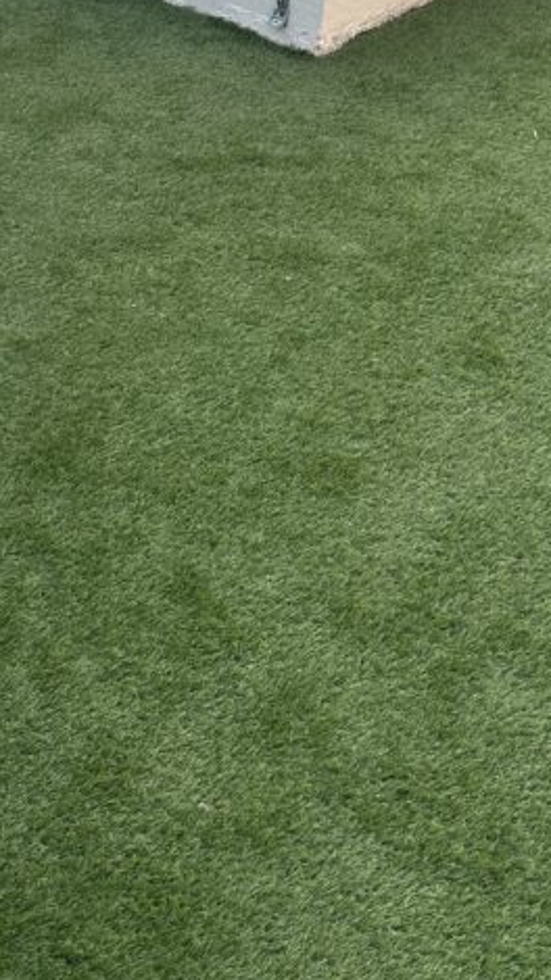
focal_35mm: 57
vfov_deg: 34.1
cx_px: -236
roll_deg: +0.1
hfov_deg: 18.9
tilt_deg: -22.6
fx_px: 1482
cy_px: 56
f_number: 1.78
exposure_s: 1/368
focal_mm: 6.86
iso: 80
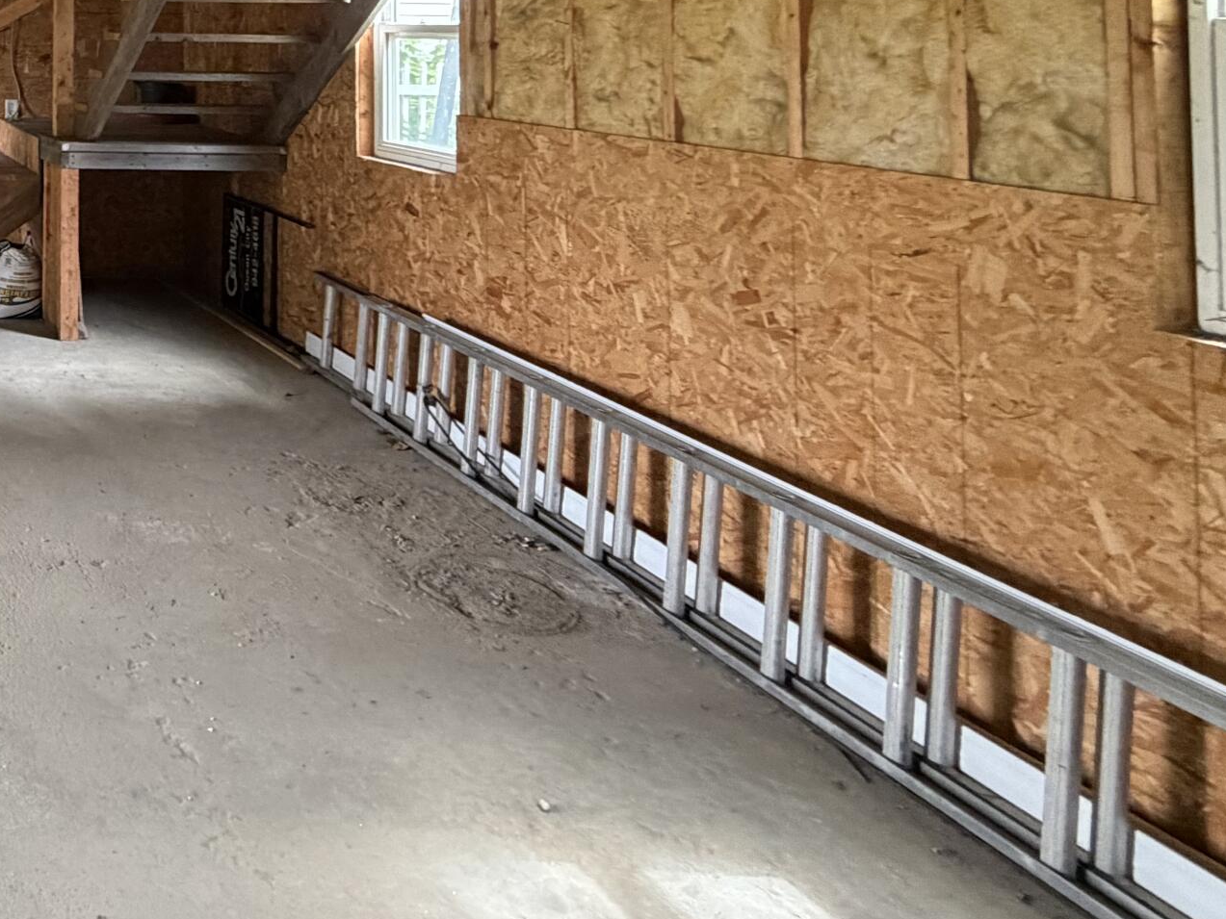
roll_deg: -0.7
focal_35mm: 33
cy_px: -24
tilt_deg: +2.3
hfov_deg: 40.6
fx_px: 1169
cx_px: -214
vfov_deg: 37.7
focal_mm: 2.22
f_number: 2.2
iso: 320
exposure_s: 1/66
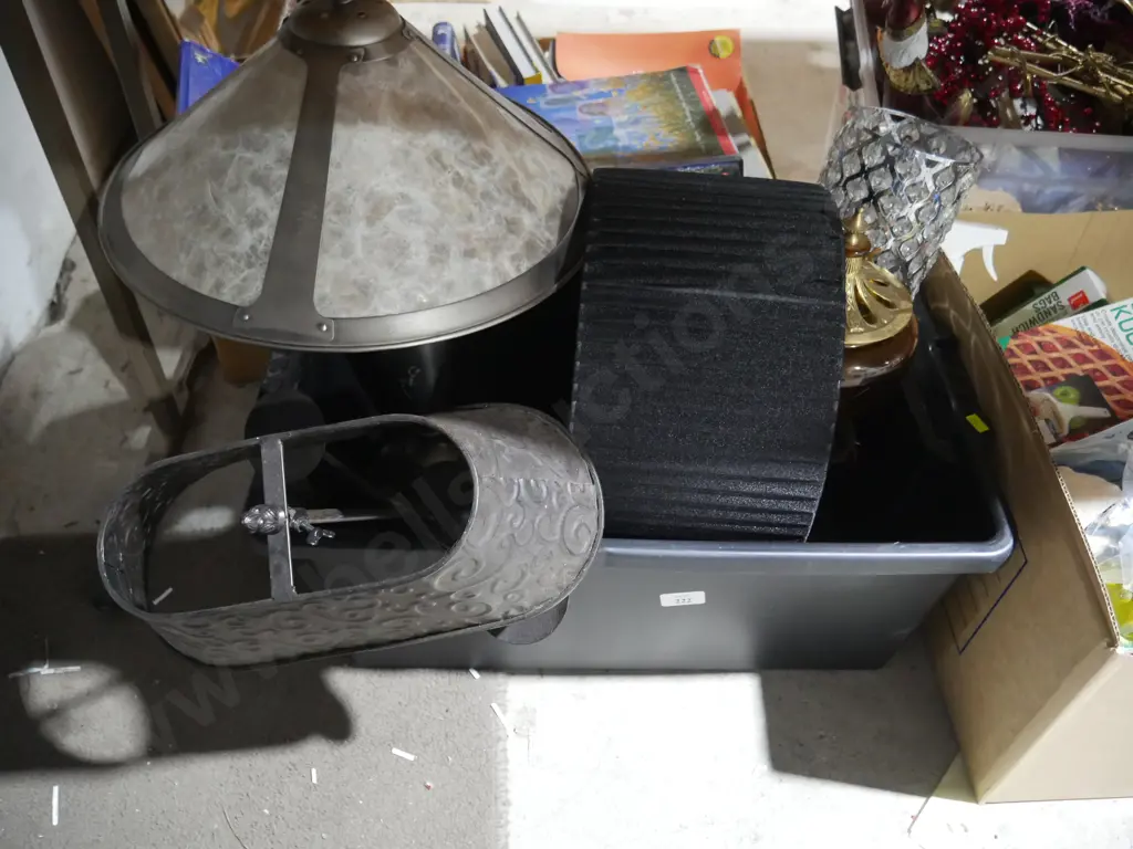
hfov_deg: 63.4
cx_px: 566
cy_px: 424
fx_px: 916
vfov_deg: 49.7
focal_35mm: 28
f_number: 3.5
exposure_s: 1/60
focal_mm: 14
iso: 2500
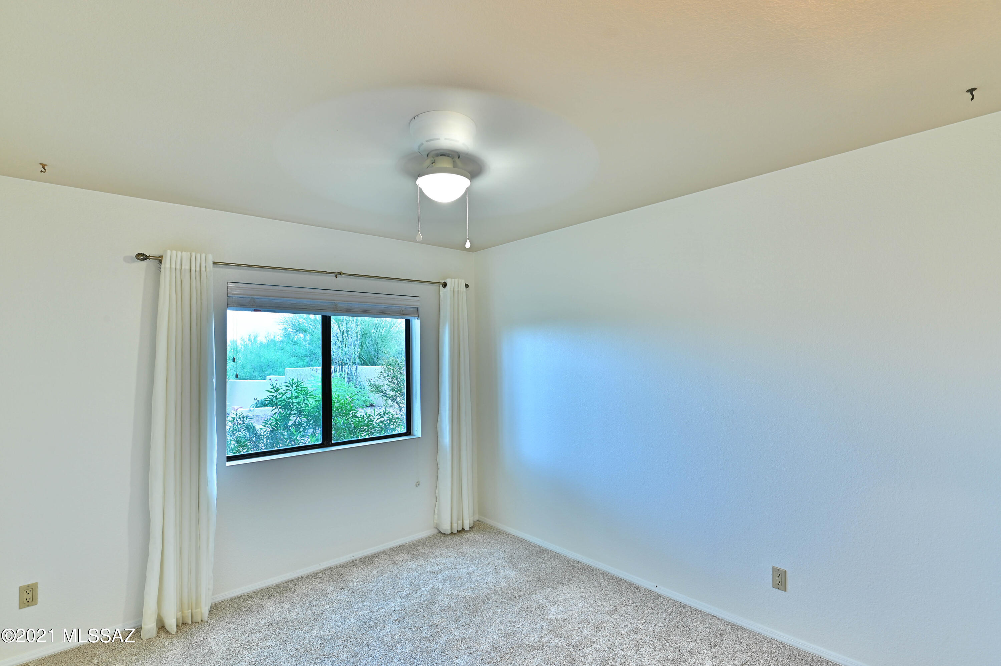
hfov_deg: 96.8
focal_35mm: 16
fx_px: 445
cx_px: 500
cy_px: 333
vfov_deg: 73.7
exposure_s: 1/2
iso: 100
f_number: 9
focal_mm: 16
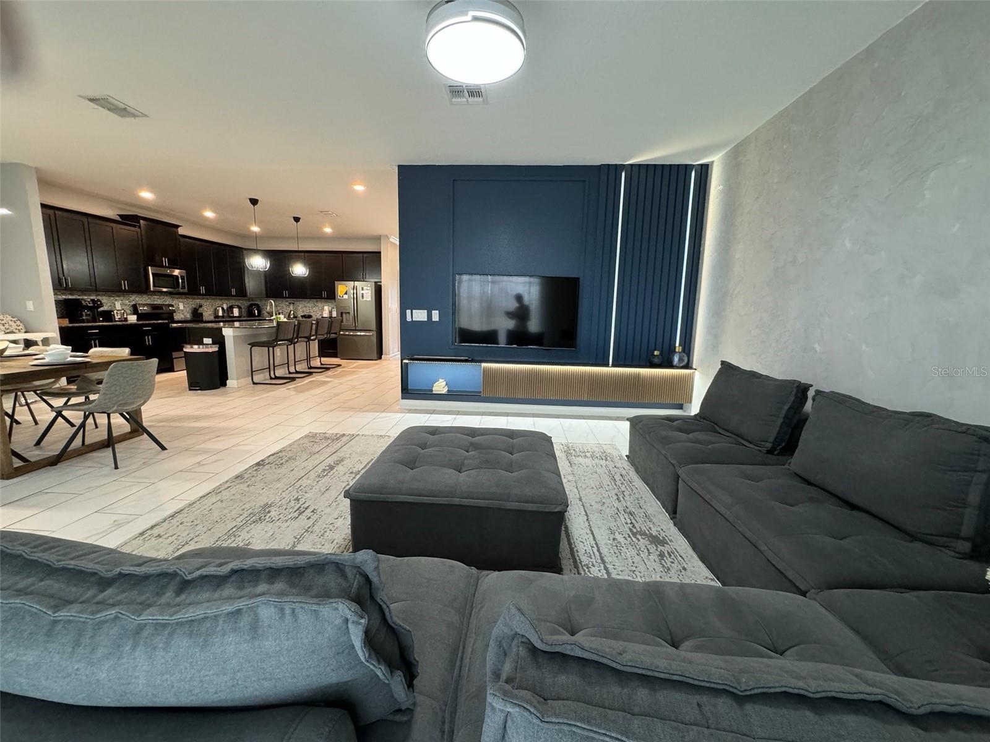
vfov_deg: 85.7
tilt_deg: -9.1
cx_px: 495
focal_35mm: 14
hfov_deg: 102.1
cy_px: 371
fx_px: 400
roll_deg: -1.5
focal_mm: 2.22
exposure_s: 1/60
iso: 320
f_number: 2.2
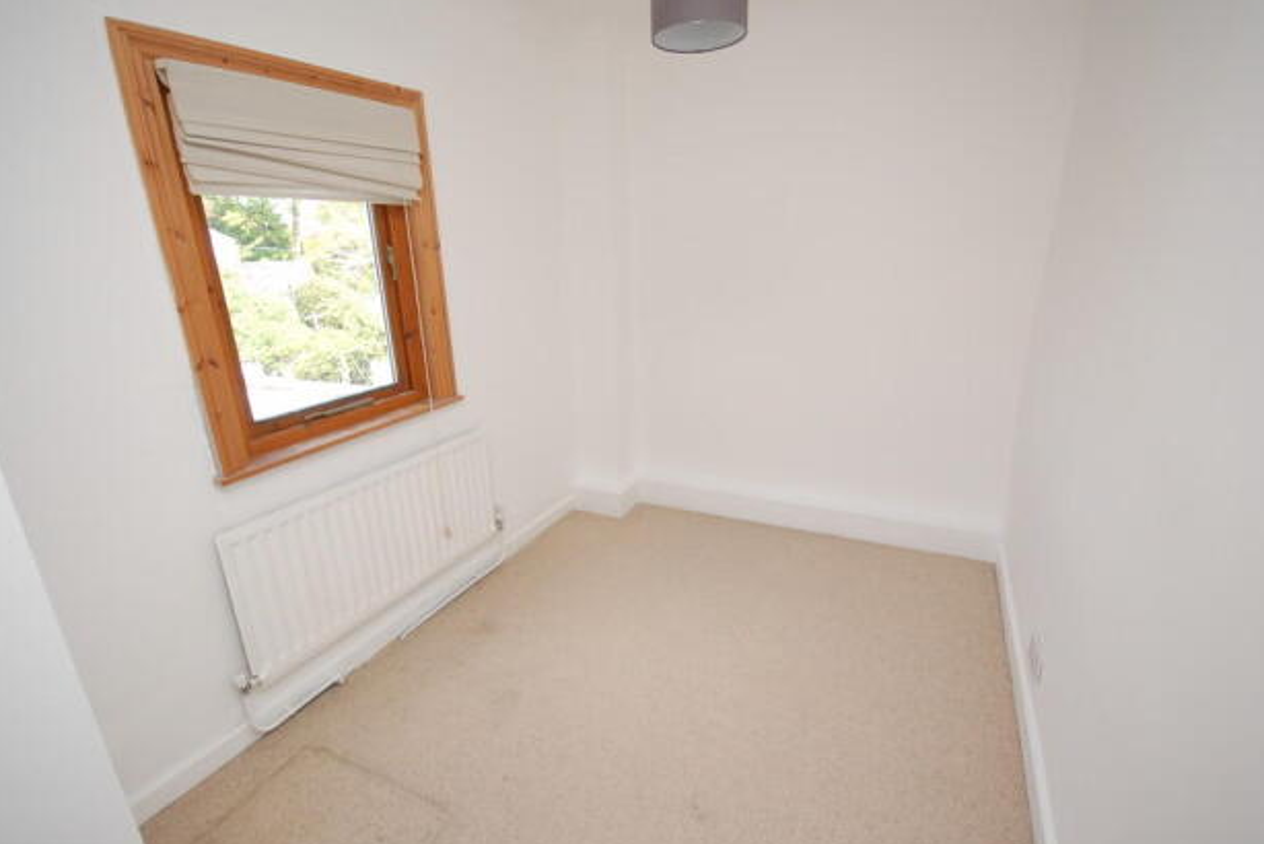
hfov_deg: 96.7
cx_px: 634
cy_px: 432
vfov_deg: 73.8
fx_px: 562
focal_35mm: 16
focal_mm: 10
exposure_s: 1/125
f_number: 5.6
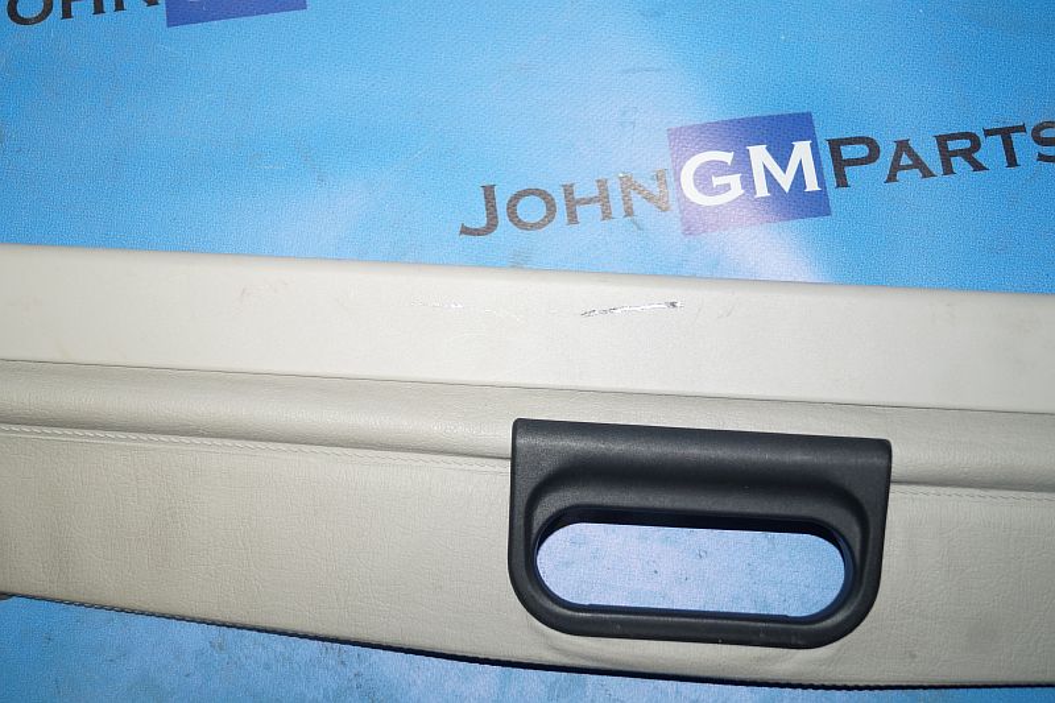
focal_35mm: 42
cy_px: 352
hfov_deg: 46.4
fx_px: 1231
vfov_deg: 31.9
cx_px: 528
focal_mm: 28
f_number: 4.5
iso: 500
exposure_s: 1/160
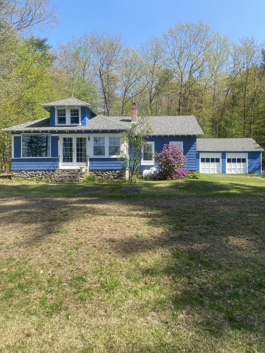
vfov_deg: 67.3
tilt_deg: -0.8
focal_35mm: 26
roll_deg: -0.3
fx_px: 265
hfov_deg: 53.1
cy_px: 176
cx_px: 132
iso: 32
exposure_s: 1/1272
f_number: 1.8
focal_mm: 4.25
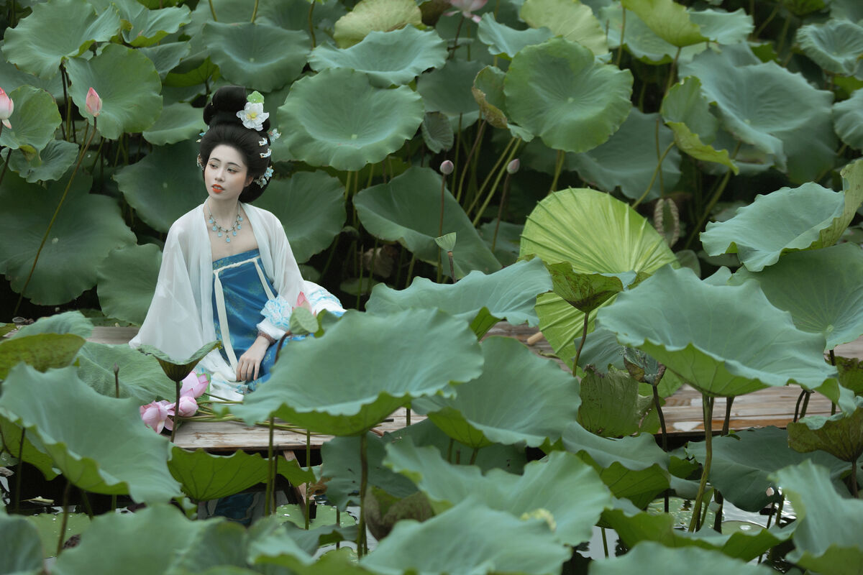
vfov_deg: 14.7
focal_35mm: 93
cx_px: 432
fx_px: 2229
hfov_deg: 21.9
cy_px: 288
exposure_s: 1/500
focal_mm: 93
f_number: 2.8
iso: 100
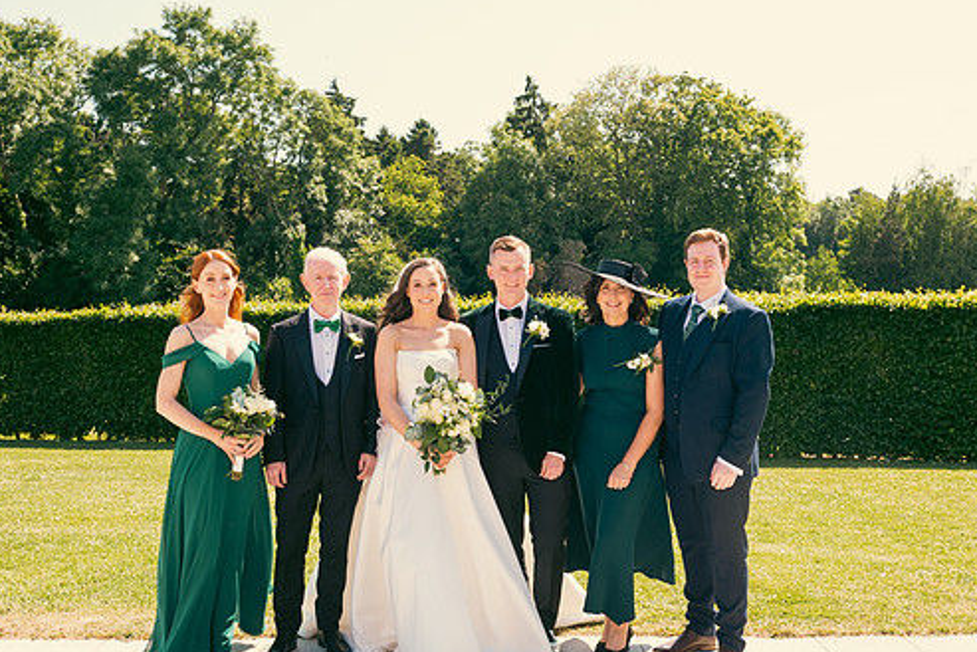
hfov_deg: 48.4
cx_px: 482
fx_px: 1086
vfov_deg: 33.4
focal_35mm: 40
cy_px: 360
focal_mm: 34
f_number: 6.3
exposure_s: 1/200
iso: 125
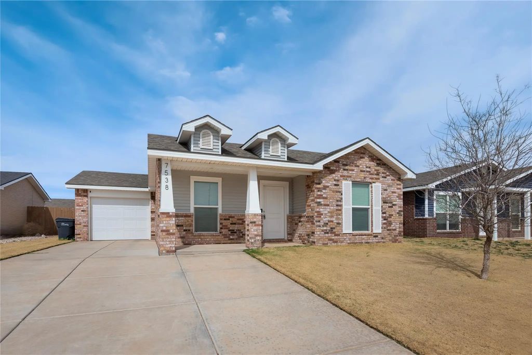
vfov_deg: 67.4
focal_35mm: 18
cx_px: 266
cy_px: 178
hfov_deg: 90.0
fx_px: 266
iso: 100
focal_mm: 18
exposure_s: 1/320
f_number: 11
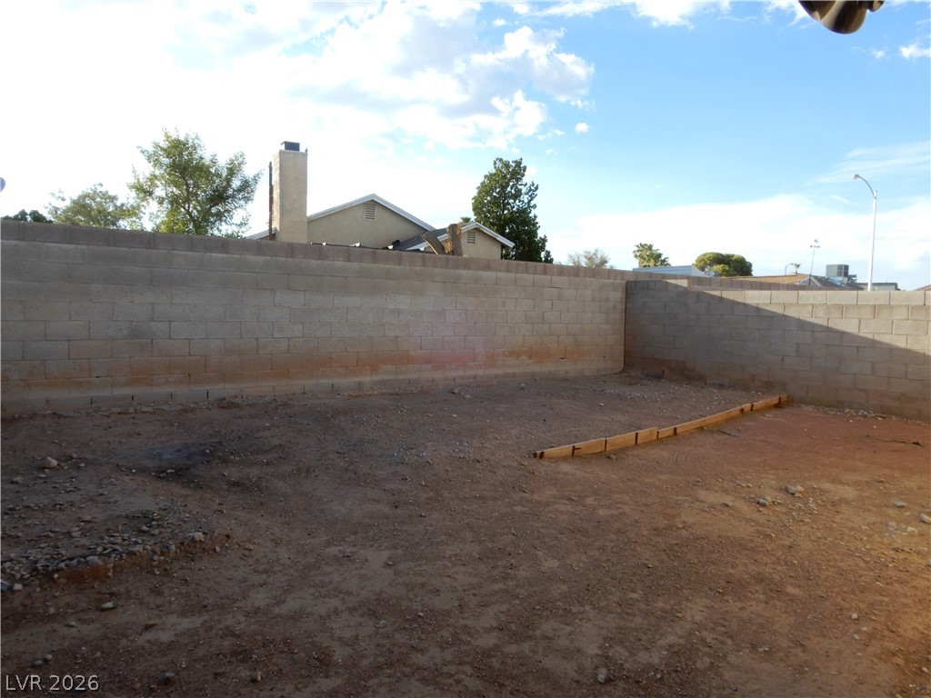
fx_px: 645
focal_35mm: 24
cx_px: 466
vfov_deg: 56.8
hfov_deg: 71.6
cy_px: 349
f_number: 8
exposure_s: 1/50
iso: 80
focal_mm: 4.3
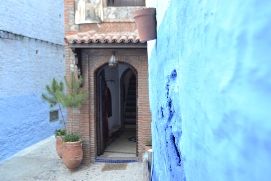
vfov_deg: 43.6
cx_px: 136
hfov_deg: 61.9
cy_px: 90
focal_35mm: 30
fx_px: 226
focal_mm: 20
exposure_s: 1/25
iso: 400
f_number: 3.8
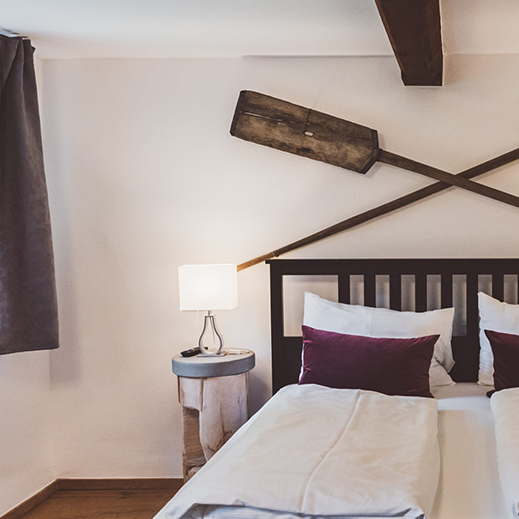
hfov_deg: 35.4
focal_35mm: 45
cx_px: 463
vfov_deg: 37.5
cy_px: 269
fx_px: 763
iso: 400
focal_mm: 20
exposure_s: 1/125
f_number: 5
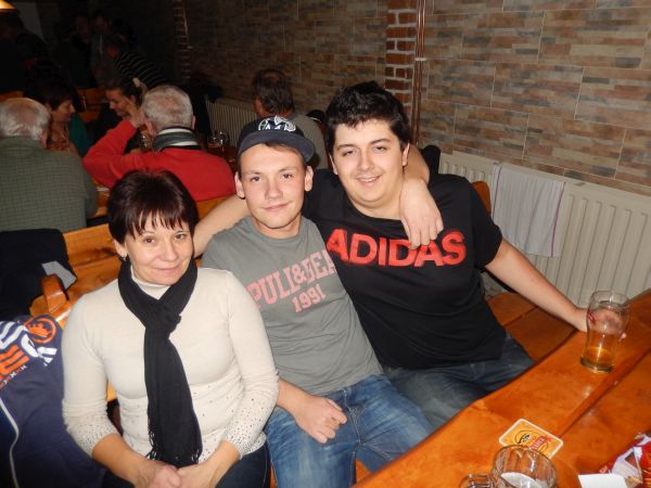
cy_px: 244
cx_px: 326
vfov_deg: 54.9
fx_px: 470
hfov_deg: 69.4
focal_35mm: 25
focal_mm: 4.5
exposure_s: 1/30
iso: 200
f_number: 3.4
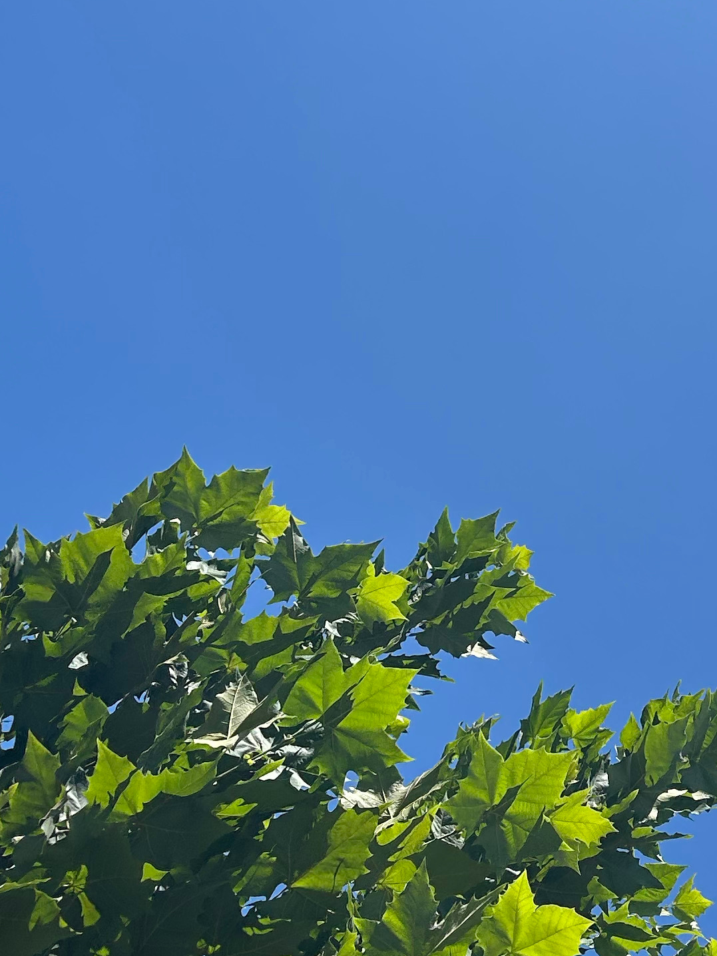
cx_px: 612
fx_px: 2016
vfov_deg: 26.6
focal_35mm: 73
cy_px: 406
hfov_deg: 19.9
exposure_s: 1/5882
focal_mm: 5.7
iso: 50
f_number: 1.5
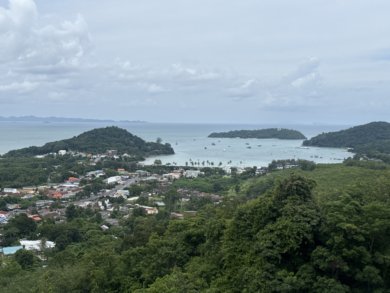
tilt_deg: -2.0
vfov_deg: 30.3
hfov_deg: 39.7
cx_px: 195
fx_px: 541
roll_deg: -0.5
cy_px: 146
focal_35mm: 48
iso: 64
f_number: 1.78
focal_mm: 6.76
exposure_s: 1/6024
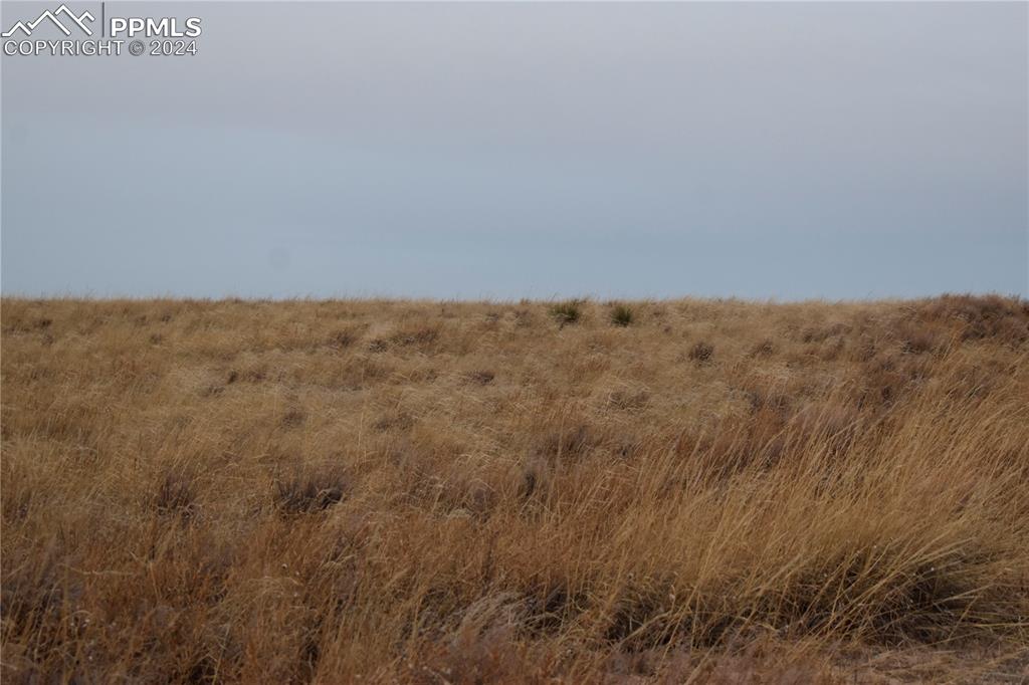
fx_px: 2229
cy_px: 342
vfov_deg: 17.5
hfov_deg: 26.0
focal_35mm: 78
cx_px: 514
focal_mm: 52
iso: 800
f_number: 5.6
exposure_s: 1/200
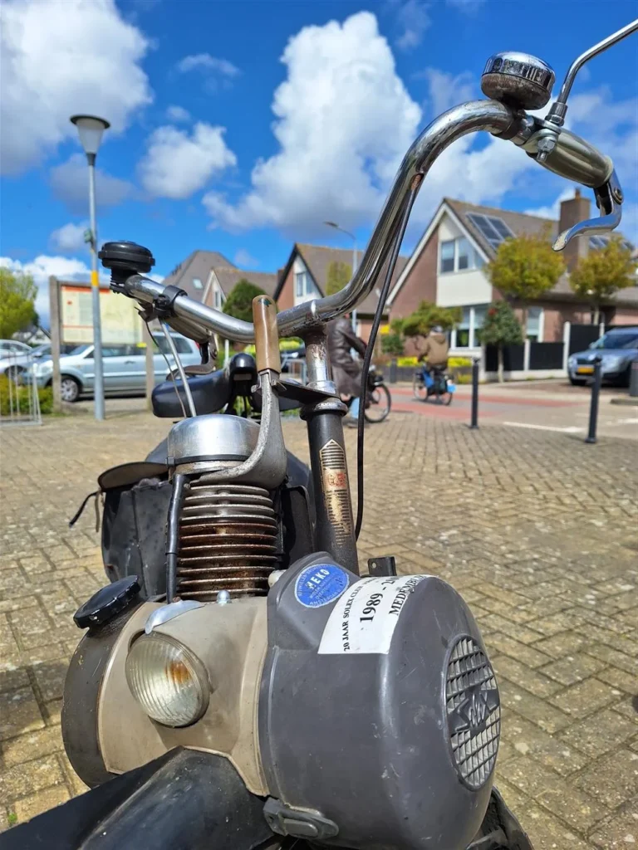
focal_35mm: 23
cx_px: 319
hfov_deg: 58.9
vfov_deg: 73.9
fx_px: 565
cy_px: 425
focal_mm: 5.54
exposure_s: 1/4878
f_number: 1.8
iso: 40
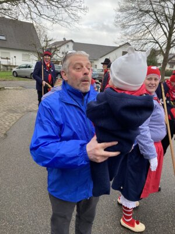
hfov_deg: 53.1
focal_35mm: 26
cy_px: 117
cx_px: 88
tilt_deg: -17.4
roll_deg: -5.8
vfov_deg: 67.3
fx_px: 175
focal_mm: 4.25
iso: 32
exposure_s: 1/149
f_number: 1.8
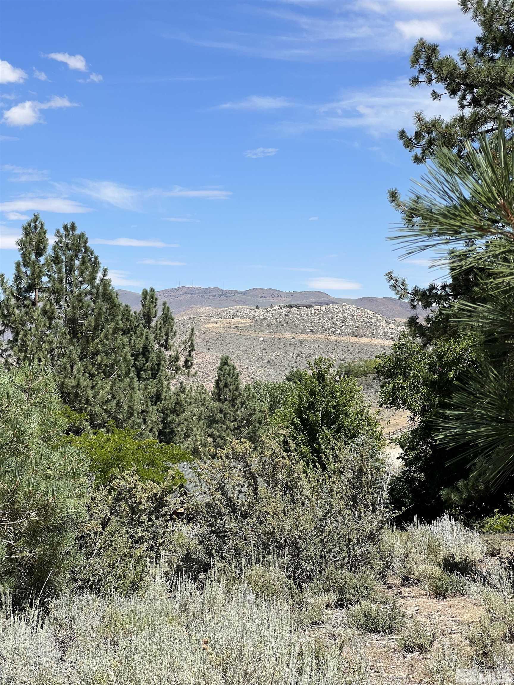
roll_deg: +0.1
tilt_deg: +0.9
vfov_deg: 25.3
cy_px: 342
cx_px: 257
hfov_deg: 19.1
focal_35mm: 77
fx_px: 1524
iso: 32
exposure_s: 1/786
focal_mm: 9
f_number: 2.8
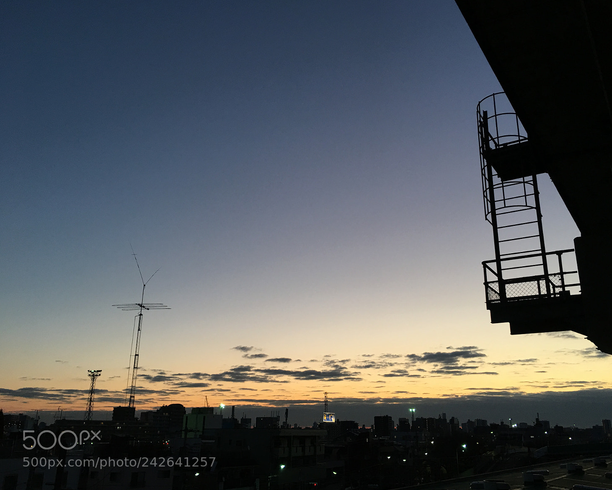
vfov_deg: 47.1
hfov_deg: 57.1
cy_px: 244
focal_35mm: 31
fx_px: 562
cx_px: 332
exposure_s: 1/15
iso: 25
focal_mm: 4.15
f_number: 2.2
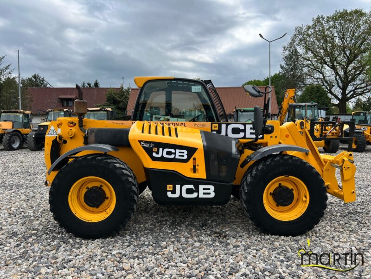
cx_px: 186
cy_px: 140
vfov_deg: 53.1
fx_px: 279
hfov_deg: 67.3
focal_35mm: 26
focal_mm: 5.7
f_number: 1.5
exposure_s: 1/4274
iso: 50
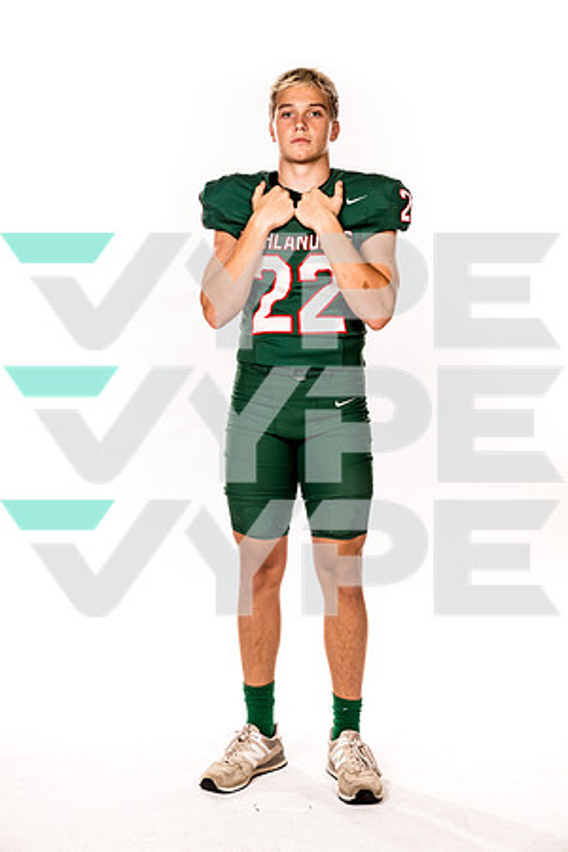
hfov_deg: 24.6
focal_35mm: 55
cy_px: 426
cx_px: 284
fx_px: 1302
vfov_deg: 36.2
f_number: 8
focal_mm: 55
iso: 800
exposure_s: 1/400
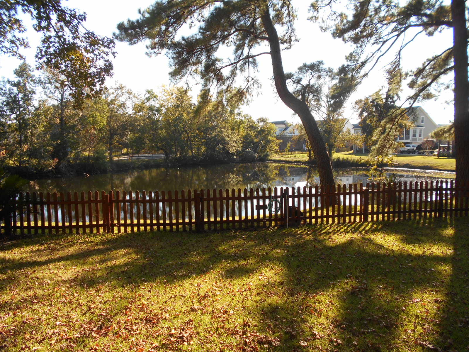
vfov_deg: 53.1
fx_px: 352
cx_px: 234
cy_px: 176
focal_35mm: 26
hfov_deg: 67.3
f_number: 3.2
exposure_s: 1/320
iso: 80
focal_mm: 4.6
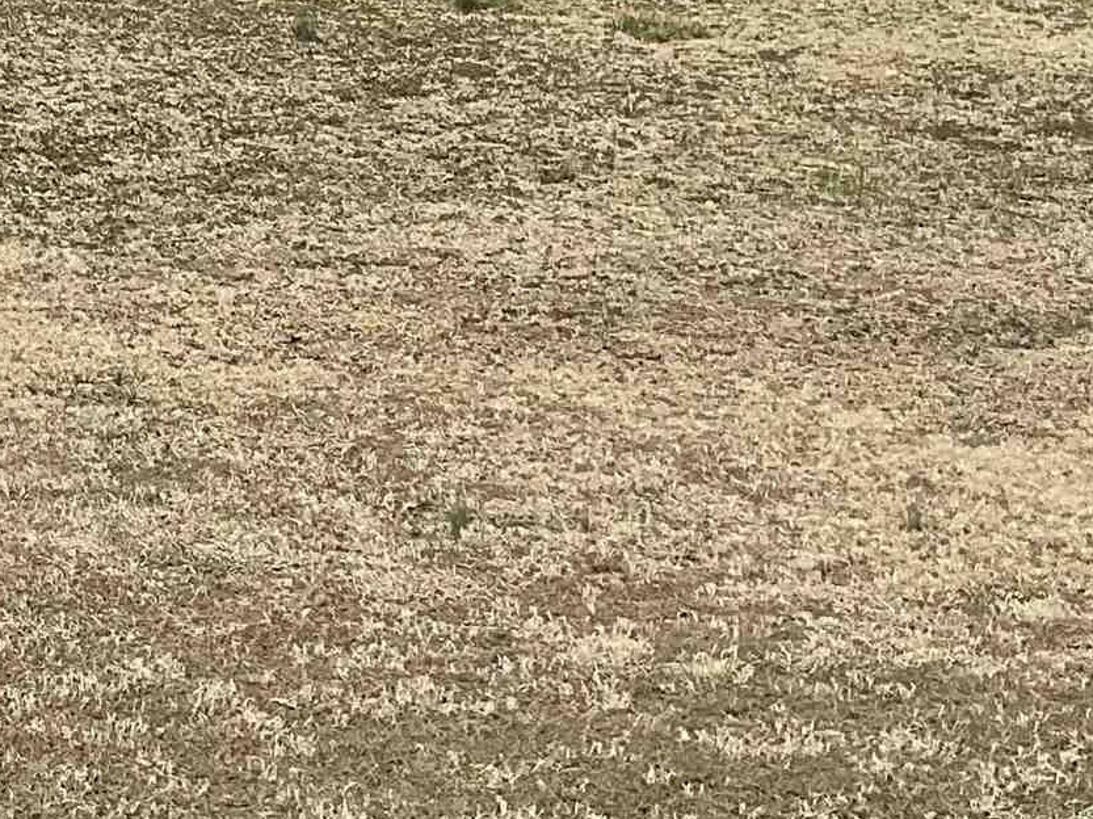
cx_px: -332
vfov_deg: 13.6
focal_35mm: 107
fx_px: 3377
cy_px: -35
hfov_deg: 17.3
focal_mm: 3
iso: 16
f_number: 1.8
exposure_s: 1/1786
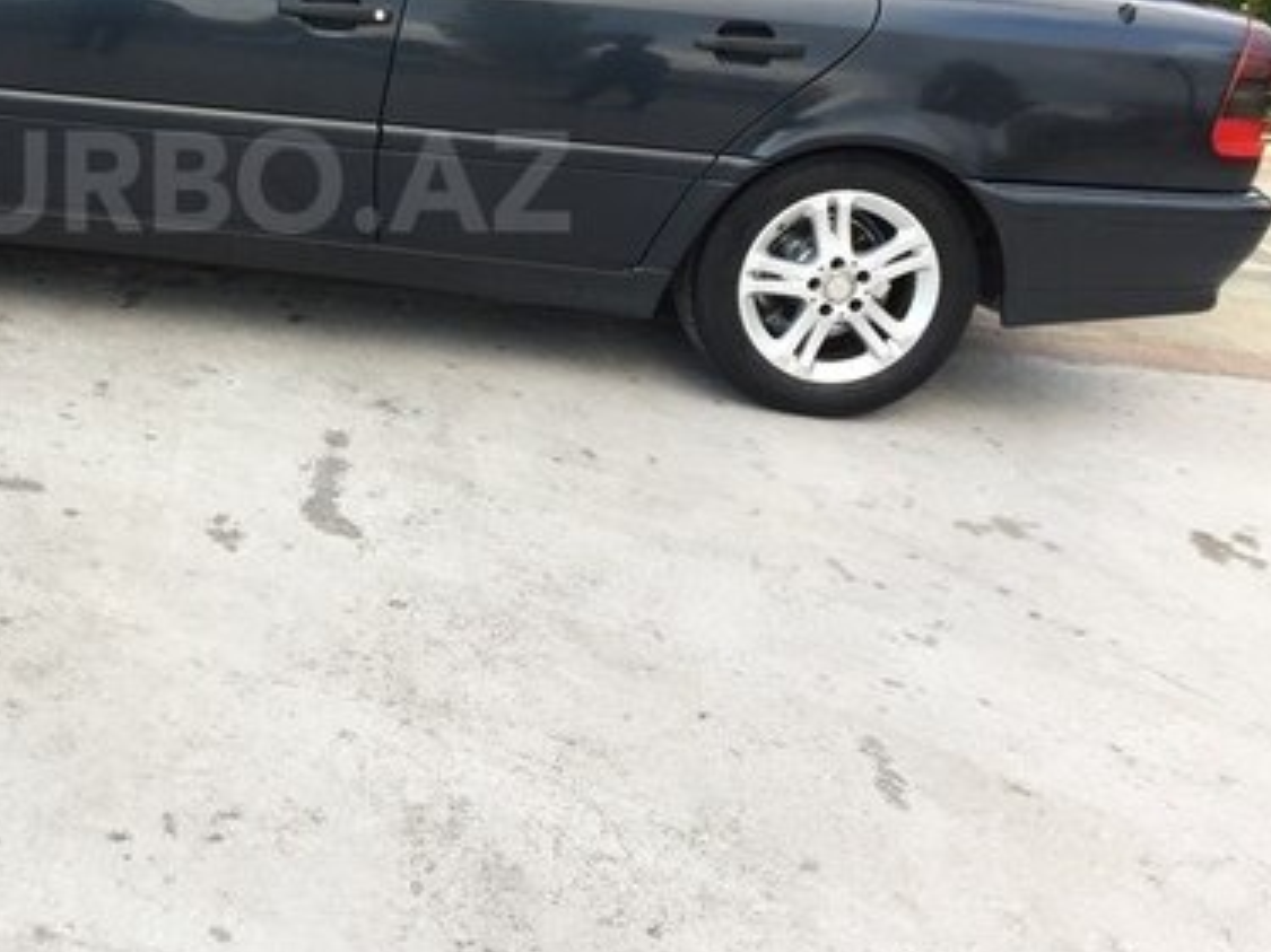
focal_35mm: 51
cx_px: 224
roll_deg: -7.9
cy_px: 181
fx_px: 1872
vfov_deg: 27.9
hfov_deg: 36.0
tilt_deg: -14.2
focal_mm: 4.15
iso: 40
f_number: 2.2
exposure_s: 1/100
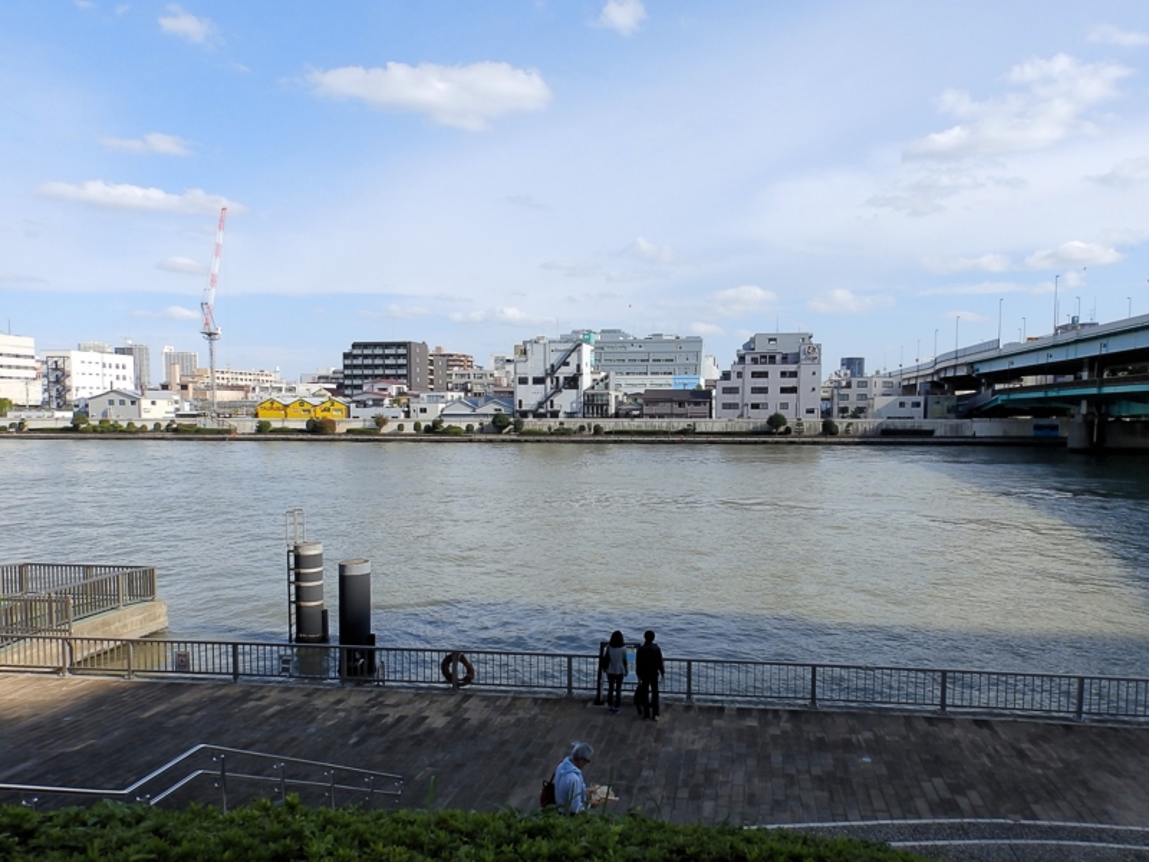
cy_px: 431
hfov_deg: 76.4
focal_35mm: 22
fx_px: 730
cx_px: 574
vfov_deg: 61.1
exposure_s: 1/500
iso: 80
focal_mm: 4
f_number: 4.5
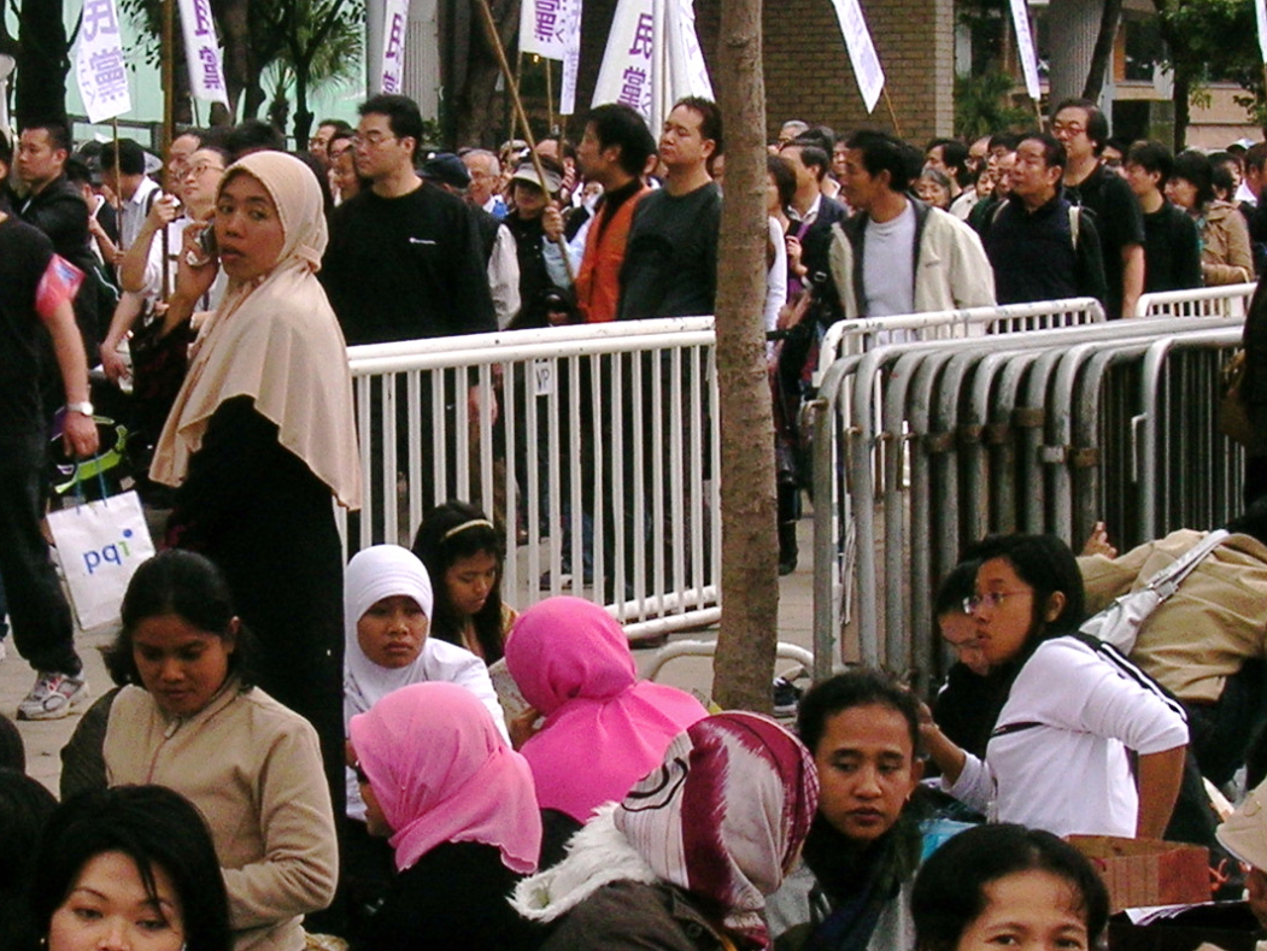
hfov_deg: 17.5
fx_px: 4101
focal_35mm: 112
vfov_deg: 13.2
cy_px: 528
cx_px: 404
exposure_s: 1/43.3
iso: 50
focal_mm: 7.7
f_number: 5.4
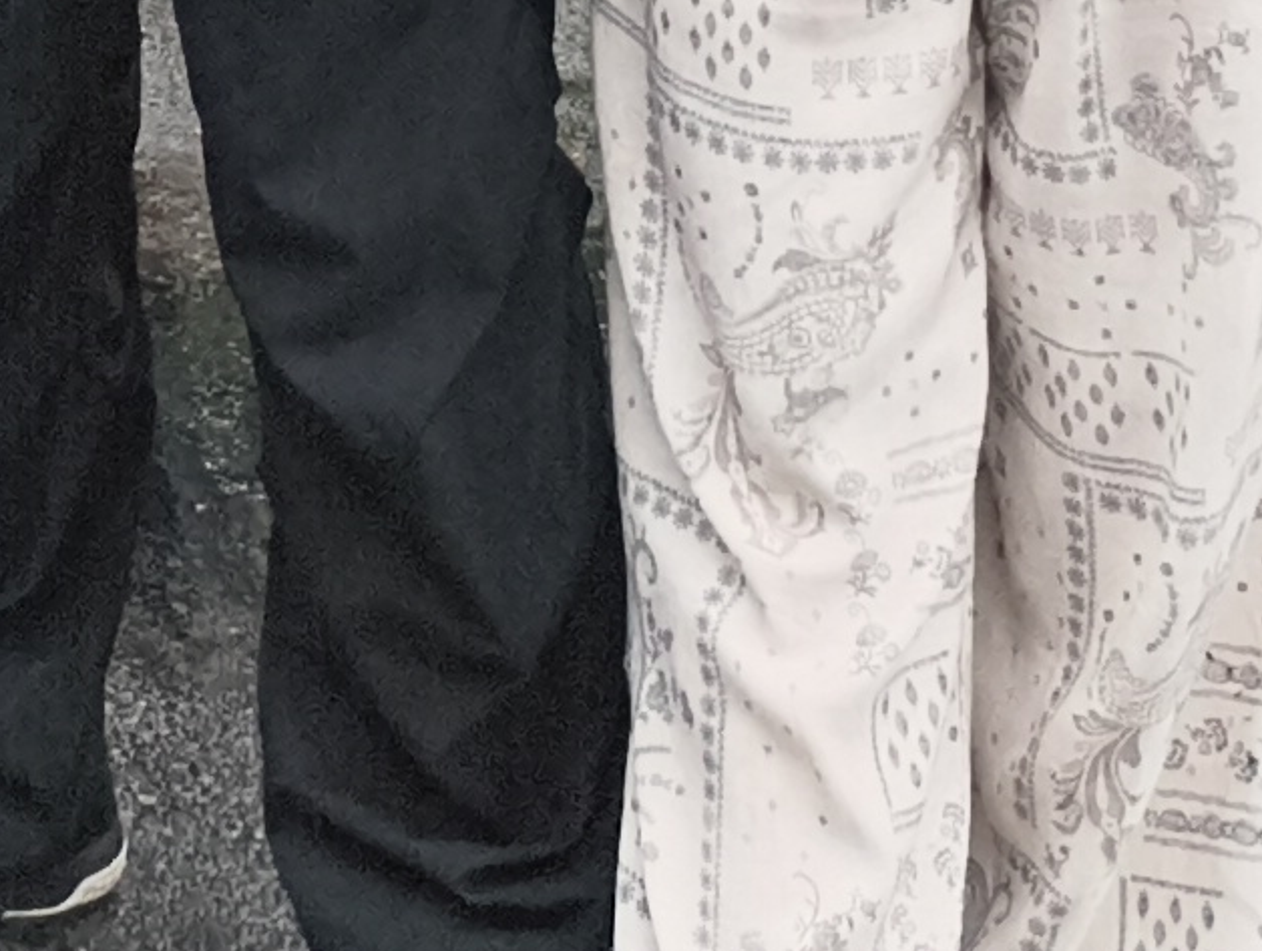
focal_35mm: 156
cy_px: -2045
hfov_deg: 11.4
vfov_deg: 8.0
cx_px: -1278
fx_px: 5696
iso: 100
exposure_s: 1/208
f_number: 1.87
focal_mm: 5.56
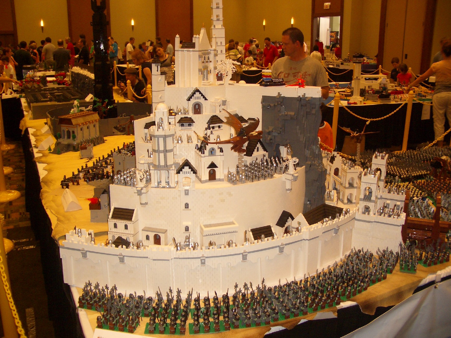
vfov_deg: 40.7
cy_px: 169
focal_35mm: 35
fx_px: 456
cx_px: 226
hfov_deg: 52.6
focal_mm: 5.8
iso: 100
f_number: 2.6
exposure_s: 1/60
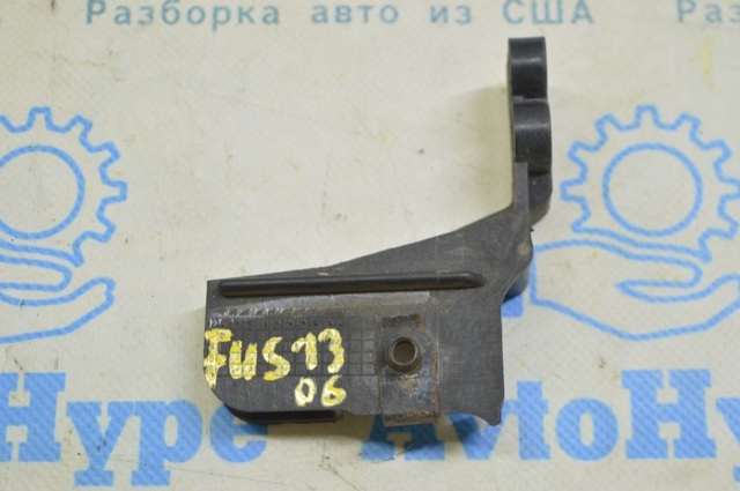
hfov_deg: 29.3
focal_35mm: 69
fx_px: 1417
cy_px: 246
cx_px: 370
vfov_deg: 19.7
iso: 400
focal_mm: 46
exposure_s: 1/20
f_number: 5.6
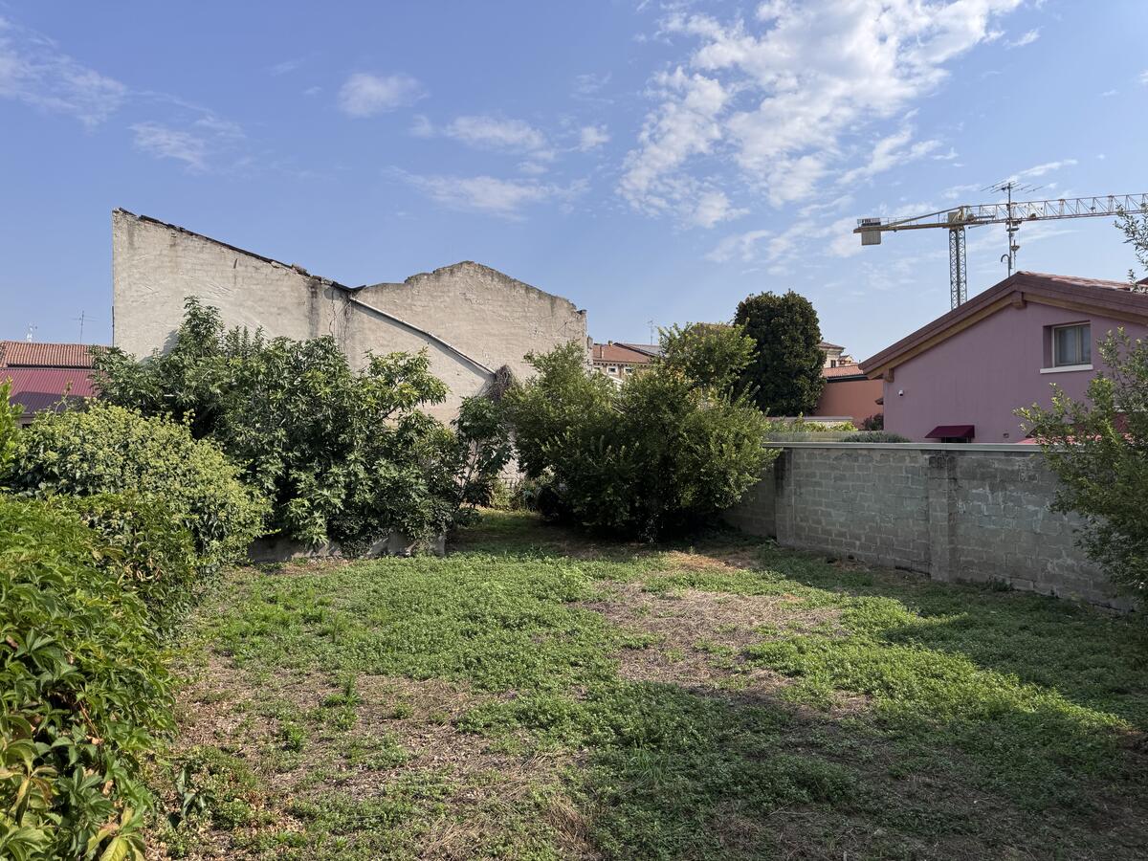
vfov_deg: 56.8
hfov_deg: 71.6
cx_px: 574
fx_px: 796
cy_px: 430
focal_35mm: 24
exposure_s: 1/4950
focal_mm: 6.76
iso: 80
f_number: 1.78
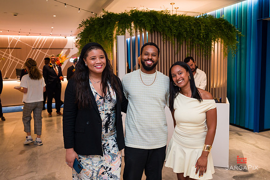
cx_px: 142
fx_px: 229
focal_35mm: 31
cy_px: 85
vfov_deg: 42.8
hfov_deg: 60.9
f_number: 3.2
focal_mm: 28.5
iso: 800
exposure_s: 1/160
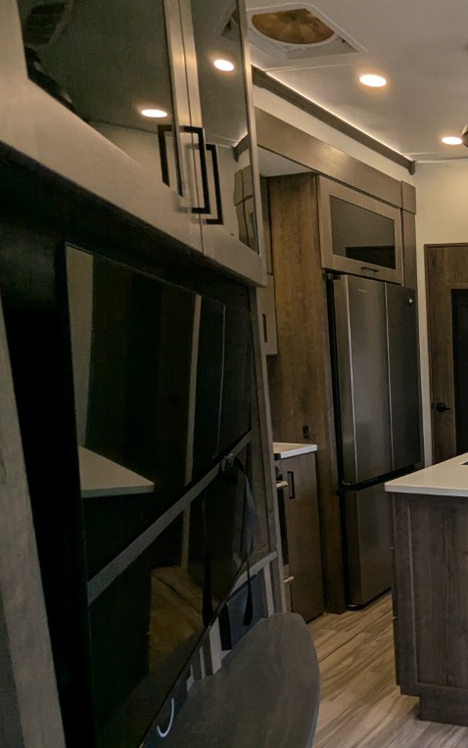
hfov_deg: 32.8
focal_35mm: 31
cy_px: 465
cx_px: 571
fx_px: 632
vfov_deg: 60.5
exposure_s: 1/159
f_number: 2.2
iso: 84
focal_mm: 2.35
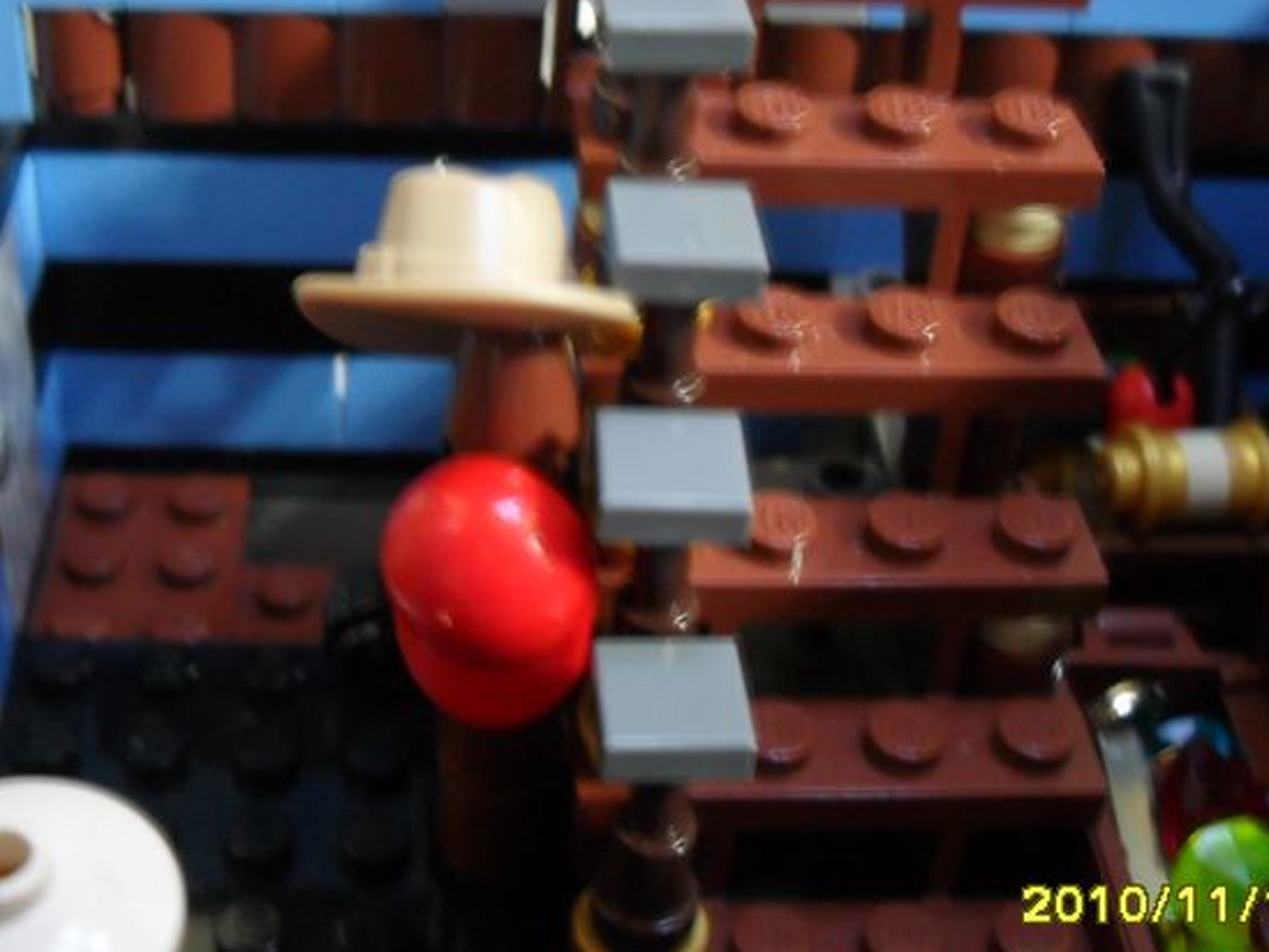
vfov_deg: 28.4
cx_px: 467
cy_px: 344
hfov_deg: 37.2
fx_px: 1870
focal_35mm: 51
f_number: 2.8
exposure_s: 1/3
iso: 200
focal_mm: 6.2
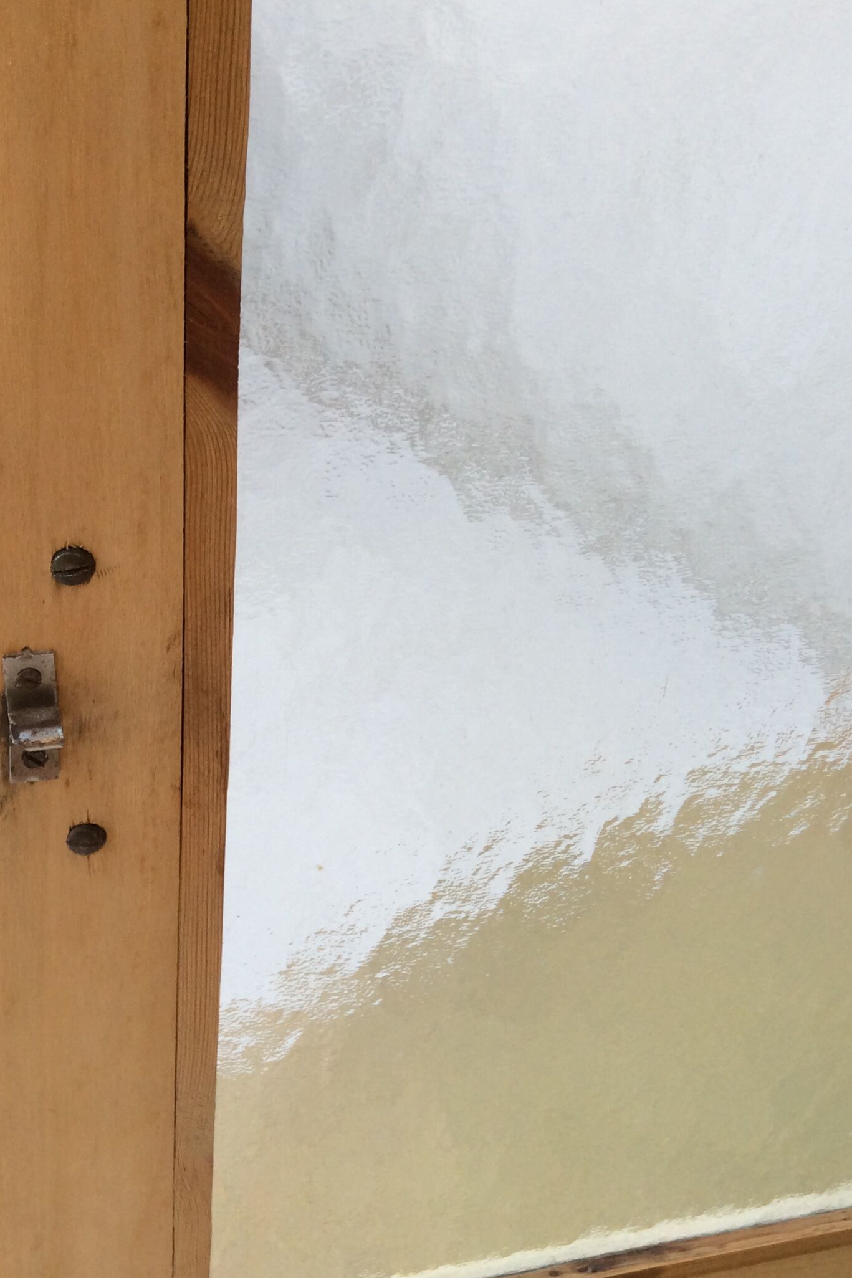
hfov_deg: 31.9
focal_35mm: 42
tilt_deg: -33.6
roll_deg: -6.4
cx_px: 380
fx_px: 1491
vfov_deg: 46.3
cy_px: 703
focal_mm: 3.3
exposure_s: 1/112
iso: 32
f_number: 2.4
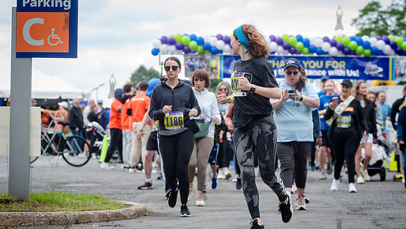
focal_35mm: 128
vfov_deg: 9.5
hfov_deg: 16.8
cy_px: 131
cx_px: 219
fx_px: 1378
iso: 400
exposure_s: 1/800
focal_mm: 100
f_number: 4
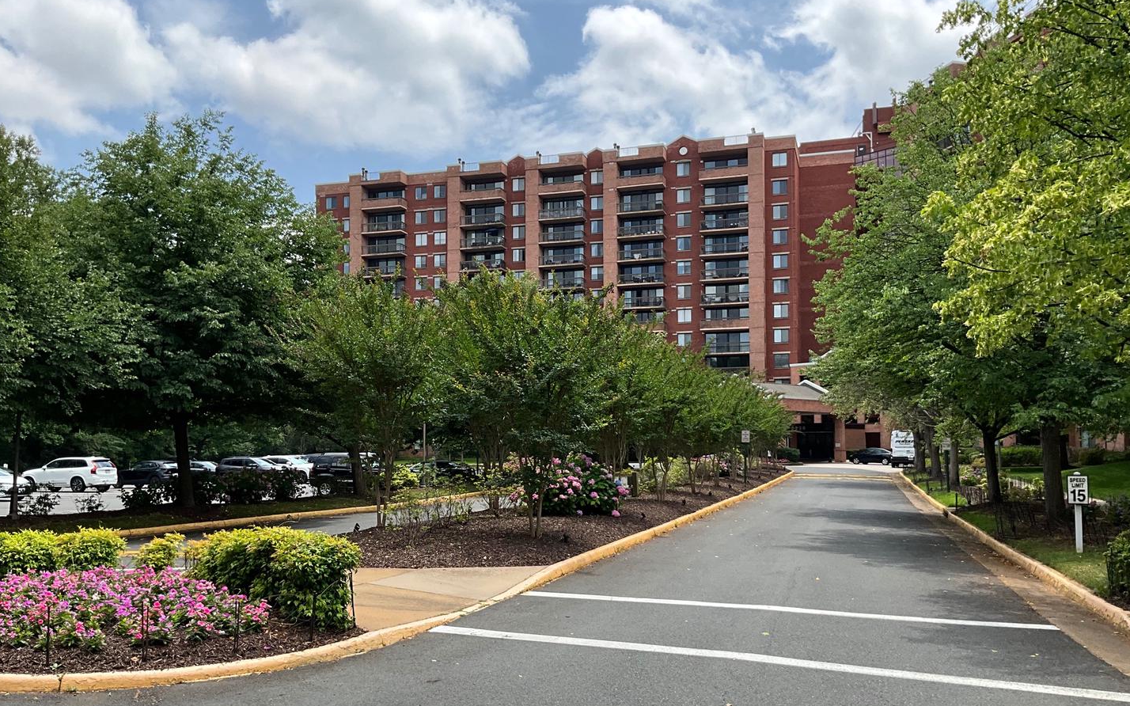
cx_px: 562
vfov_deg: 40.5
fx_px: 955
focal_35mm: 31
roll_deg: +0.7
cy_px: 397
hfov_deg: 61.2
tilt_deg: +3.4
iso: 25
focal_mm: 3
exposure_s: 1/997
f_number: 1.8
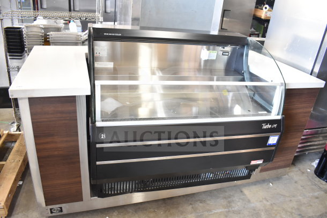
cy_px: 109
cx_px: 164
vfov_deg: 48.0
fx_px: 245
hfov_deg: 67.4
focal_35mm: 27
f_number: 3.5
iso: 1250
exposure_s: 1/30
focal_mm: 18
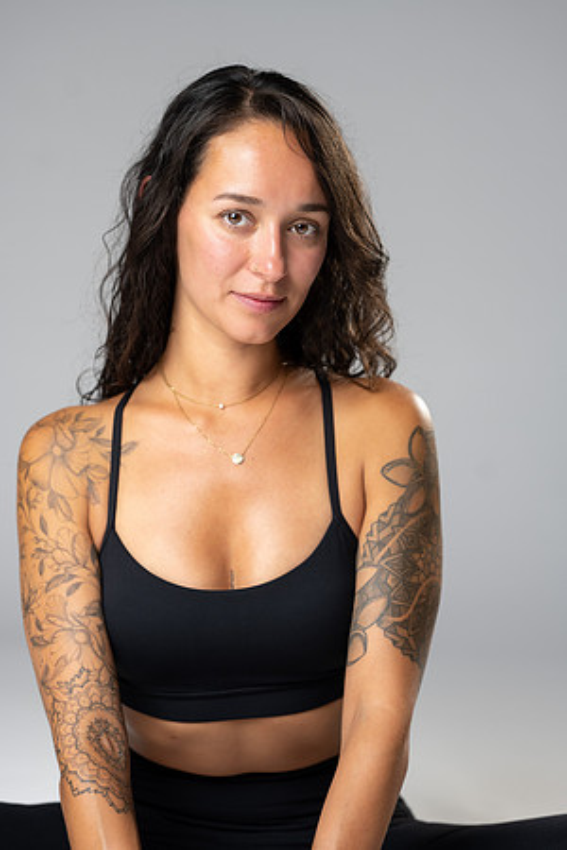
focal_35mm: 85
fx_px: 2008
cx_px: 284
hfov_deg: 16.1
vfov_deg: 23.9
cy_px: 425
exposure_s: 1/160
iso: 200
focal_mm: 85
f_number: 3.2
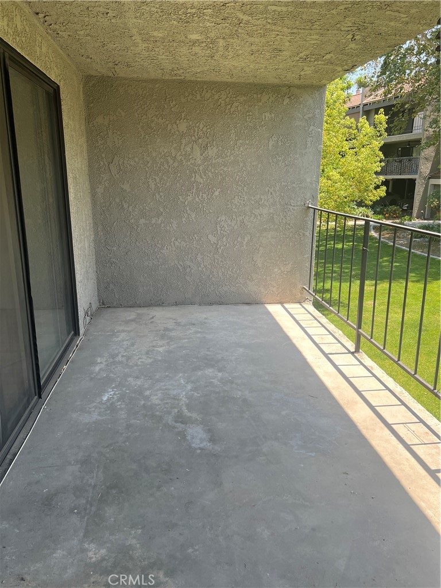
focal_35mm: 26
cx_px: 220
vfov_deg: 67.3
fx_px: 442
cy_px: 294
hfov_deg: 53.1
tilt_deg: -13.8
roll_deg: +0.5
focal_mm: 5.7
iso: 50
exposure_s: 1/604
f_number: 1.5
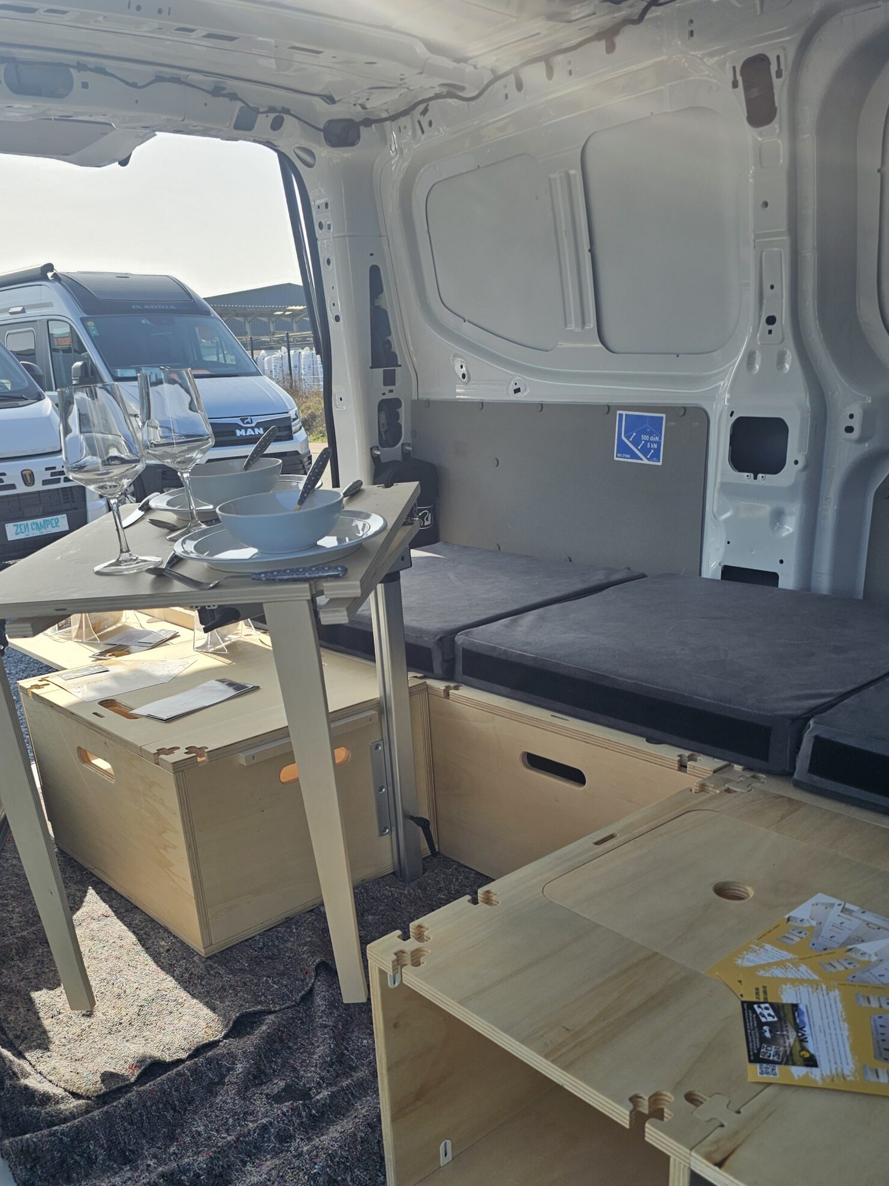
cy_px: 765
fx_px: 1027
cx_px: 434
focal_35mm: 30
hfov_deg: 46.8
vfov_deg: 58.9
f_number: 1.7
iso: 10
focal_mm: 6.3
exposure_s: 1/457
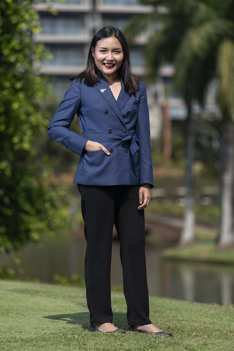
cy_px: 176
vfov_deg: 14.7
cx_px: 117
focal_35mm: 140
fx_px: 1365
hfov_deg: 9.8
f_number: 2.8
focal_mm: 140
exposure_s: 1/200
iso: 64
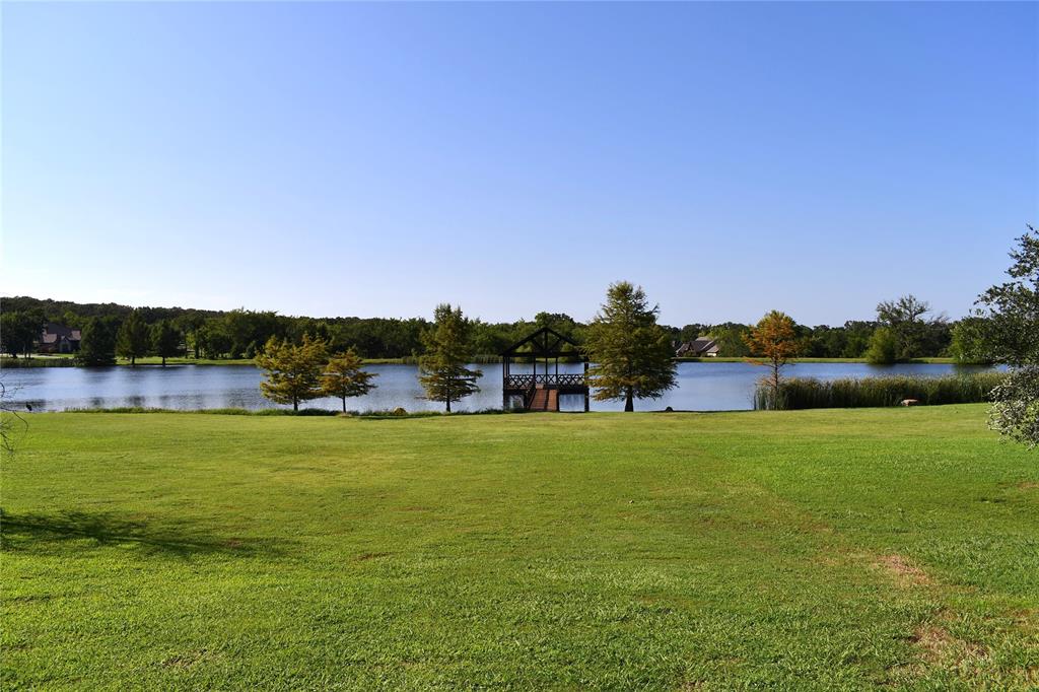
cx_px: 520
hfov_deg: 67.4
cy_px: 346
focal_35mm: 27
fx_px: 779
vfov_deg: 47.9
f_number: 10
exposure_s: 1/400
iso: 100
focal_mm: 18
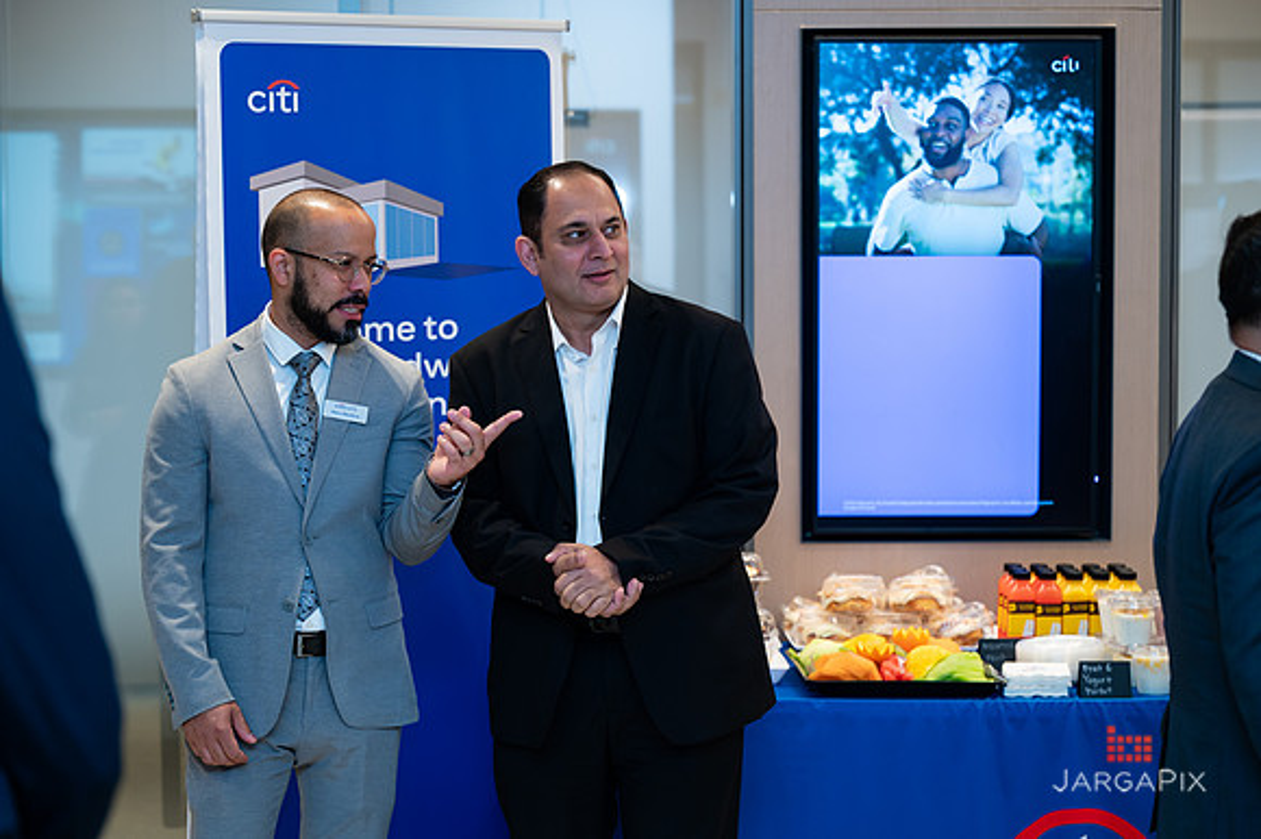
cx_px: 630
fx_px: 2468
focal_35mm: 70
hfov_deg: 28.7
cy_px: 420
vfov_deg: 19.3
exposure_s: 1/160
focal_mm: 70
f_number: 3.2
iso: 400
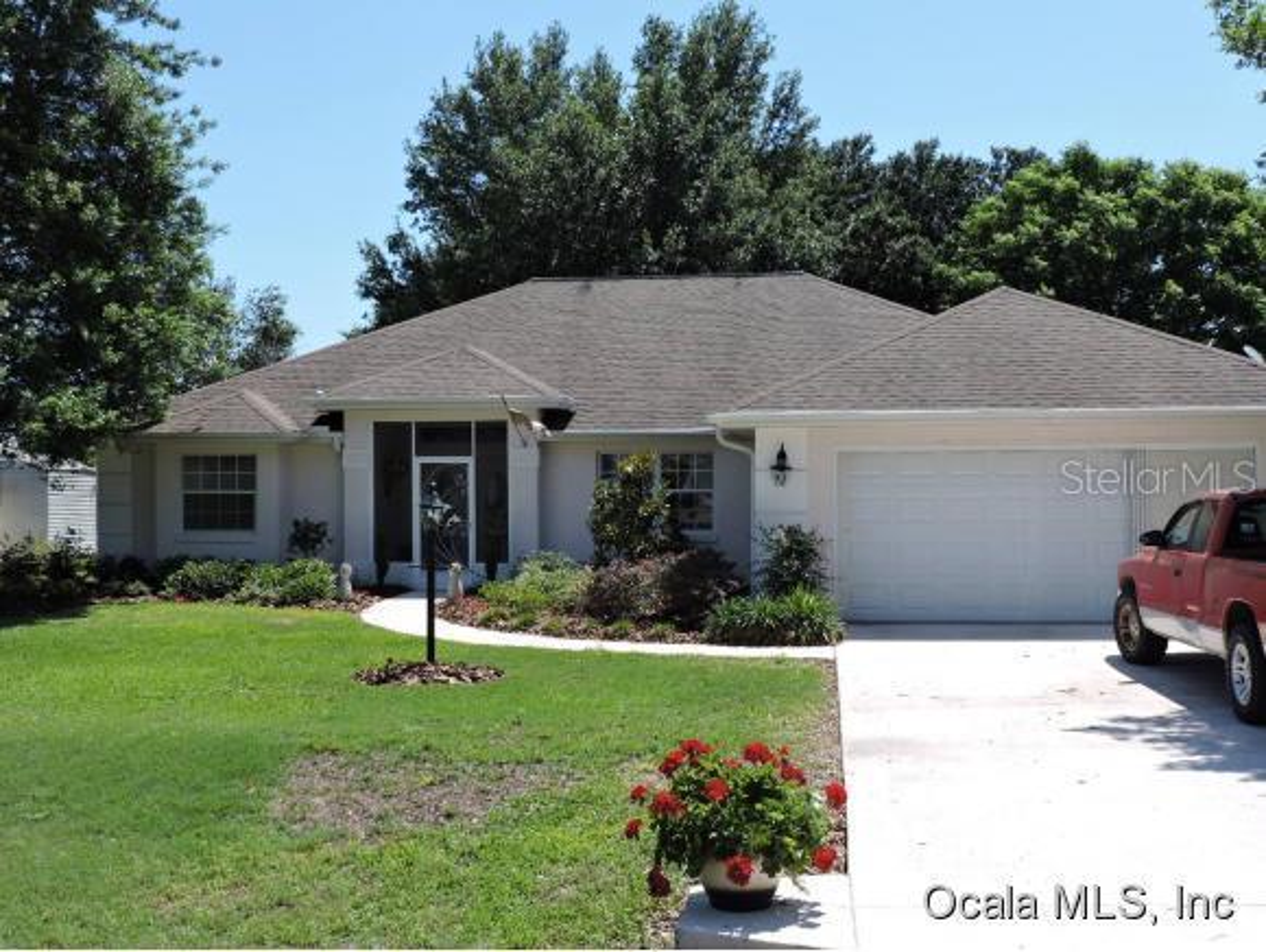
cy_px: 476
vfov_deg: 36.0
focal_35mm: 40
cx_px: 633
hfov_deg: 46.8
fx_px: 1464
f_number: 3.3
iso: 100
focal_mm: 7.1
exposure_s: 1/800
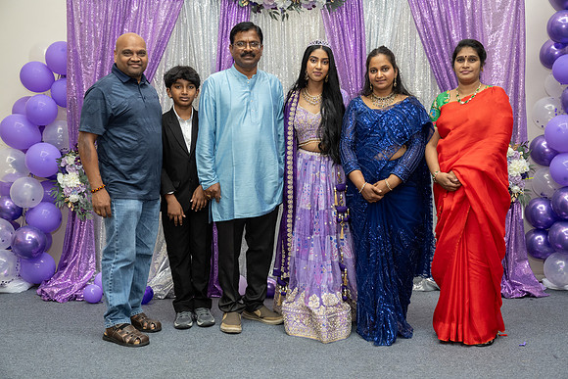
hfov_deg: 45.8
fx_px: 672
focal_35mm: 43
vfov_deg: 31.5
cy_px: 190
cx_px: 284
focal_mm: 42
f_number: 3.5
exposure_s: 1/160
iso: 1000
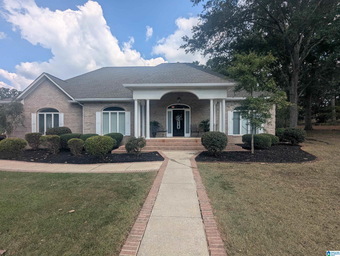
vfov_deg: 78.2
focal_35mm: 16
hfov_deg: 94.4
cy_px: 128
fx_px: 157
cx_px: 170
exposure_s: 1/1520
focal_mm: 2.35
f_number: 2.2
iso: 48
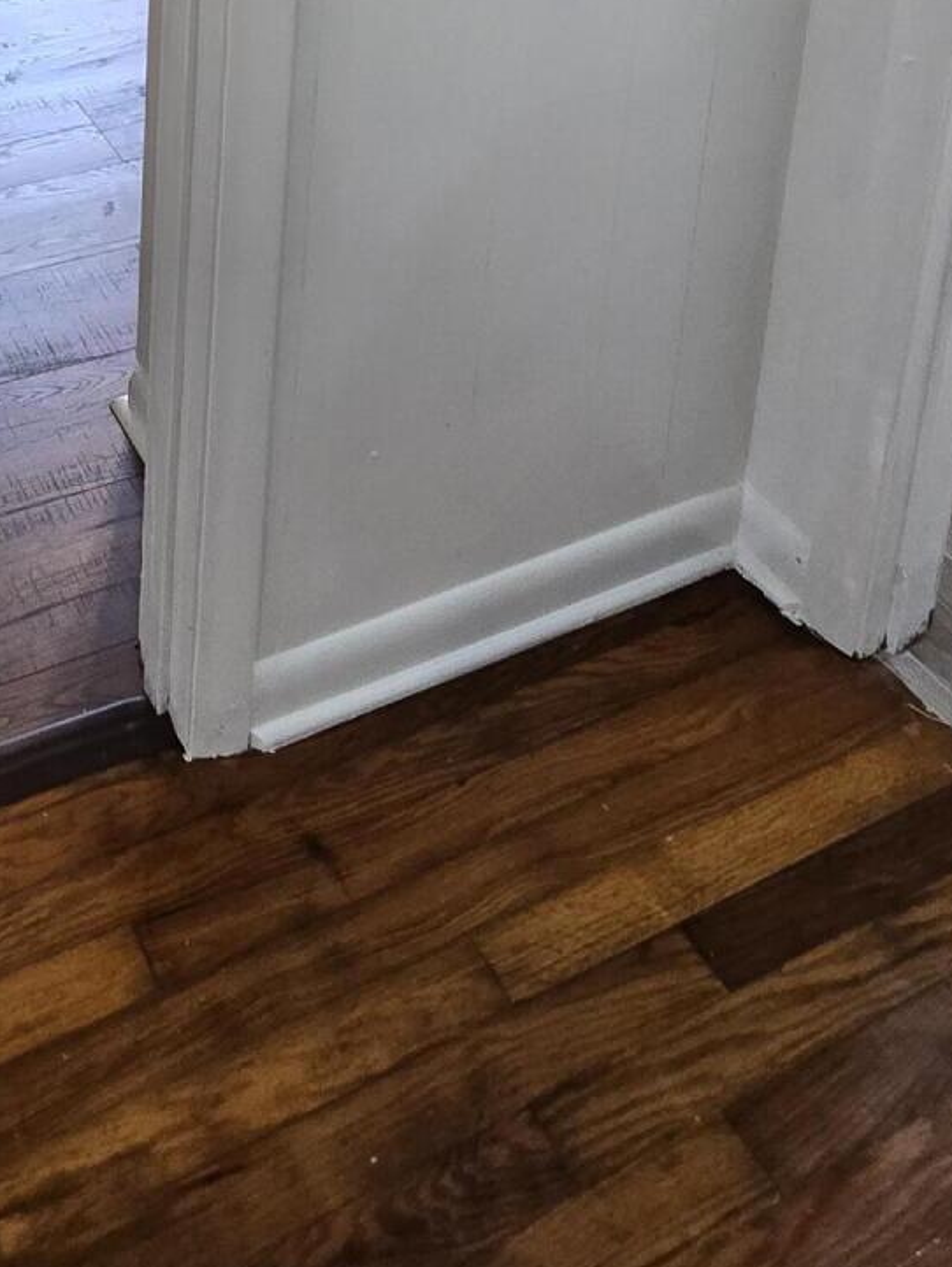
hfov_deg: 36.1
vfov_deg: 34.3
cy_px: -419
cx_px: 19
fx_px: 1319
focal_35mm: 36
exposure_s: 1/60
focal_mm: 2.2
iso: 200
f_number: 2.2
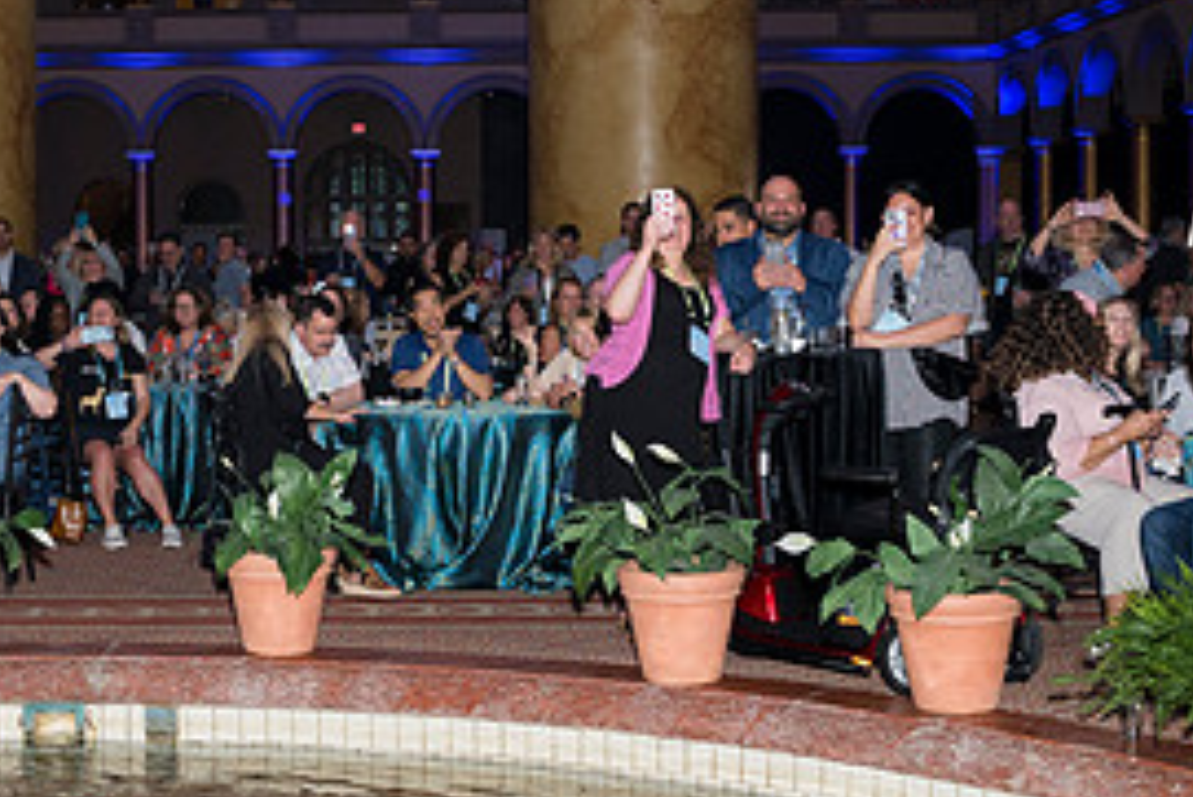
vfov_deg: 20.9
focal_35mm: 65
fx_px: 2155
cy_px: 395
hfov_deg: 30.6
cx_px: 345
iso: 800
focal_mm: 28
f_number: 4
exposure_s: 1/100
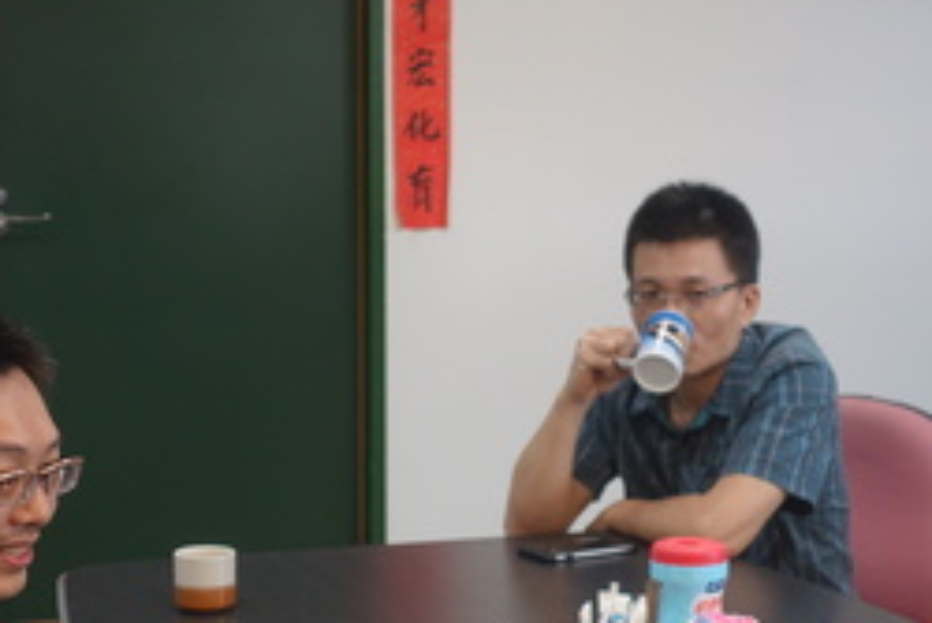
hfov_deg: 18.2
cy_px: 412
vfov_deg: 12.2
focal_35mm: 112
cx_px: 574
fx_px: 2901
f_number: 2.8
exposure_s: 1/160
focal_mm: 25.7
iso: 500
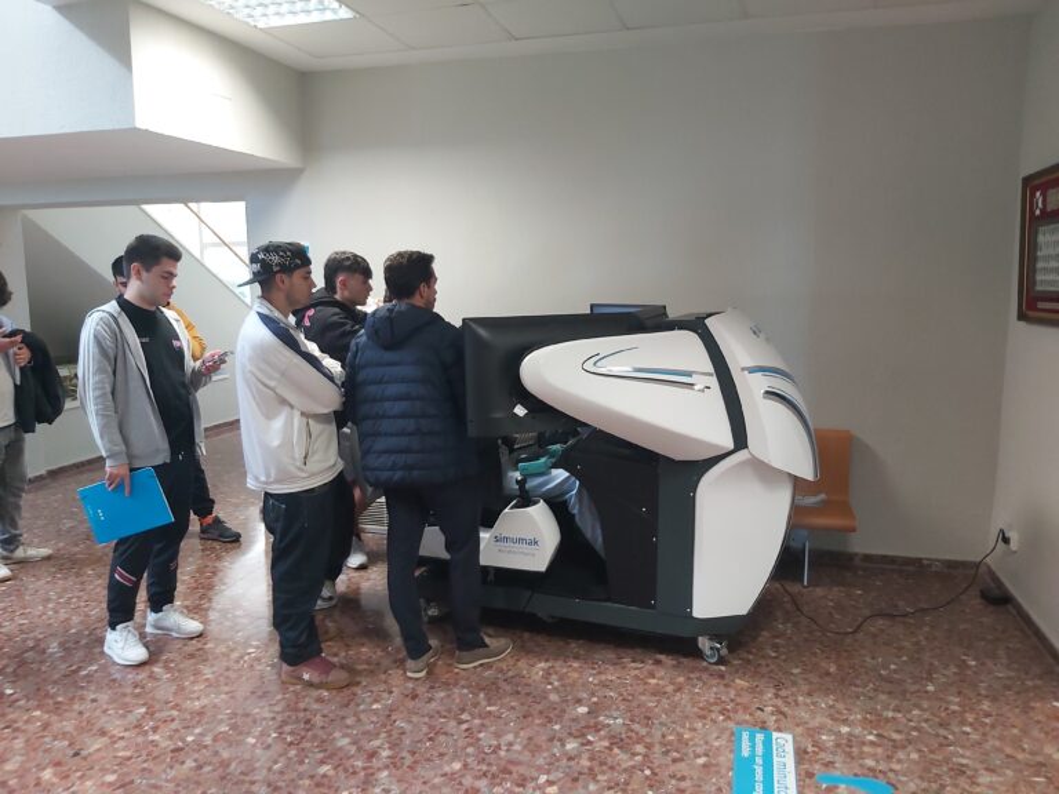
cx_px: 530
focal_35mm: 26
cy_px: 397
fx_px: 795
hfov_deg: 67.3
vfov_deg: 53.1
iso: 200
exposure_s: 1/33
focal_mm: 3.92
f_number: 1.7
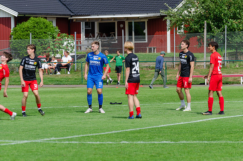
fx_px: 1481
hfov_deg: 9.4
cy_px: 80
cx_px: 122
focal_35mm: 220
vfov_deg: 6.2
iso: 100
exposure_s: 1/800
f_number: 4.8
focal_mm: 145
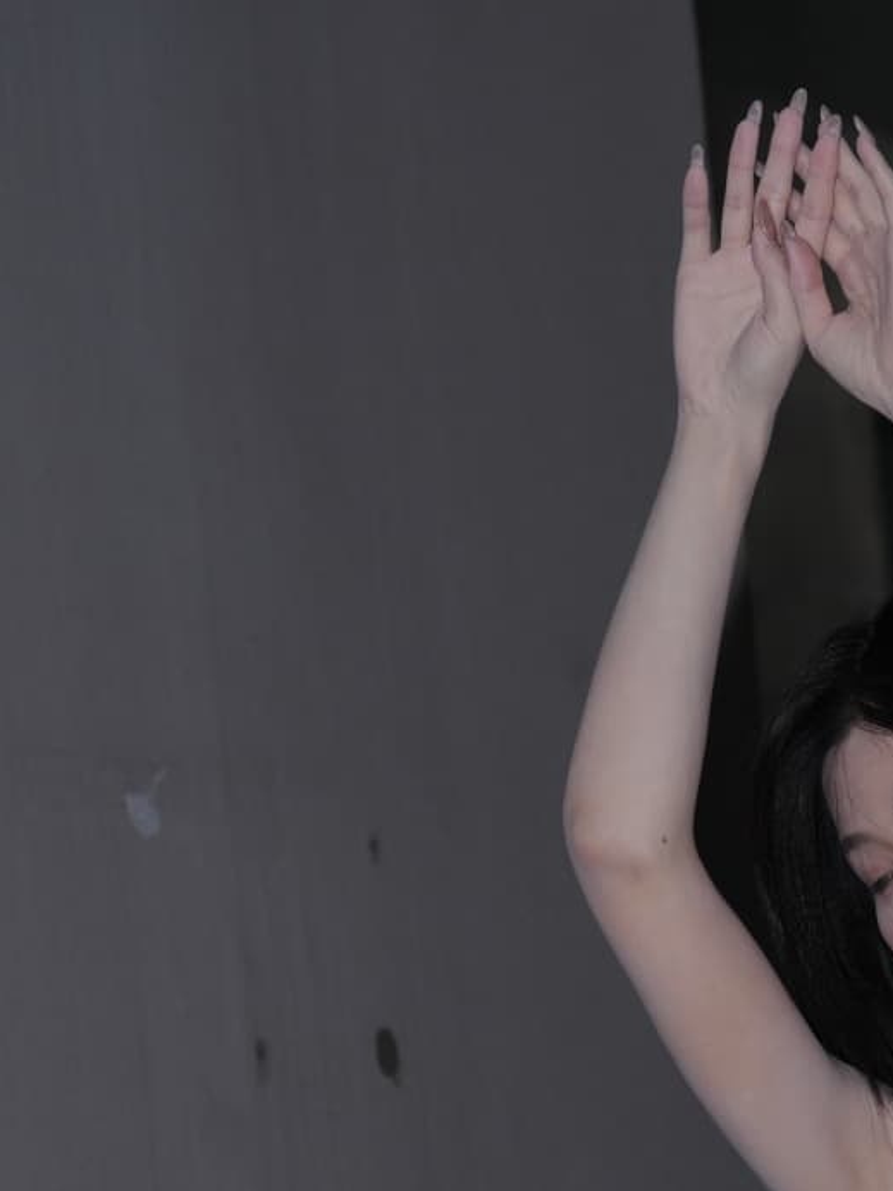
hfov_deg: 8.4
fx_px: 6019
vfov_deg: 11.1
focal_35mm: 175
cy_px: 1453
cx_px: 864
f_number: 5.6
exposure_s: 1/125
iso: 100
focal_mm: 70
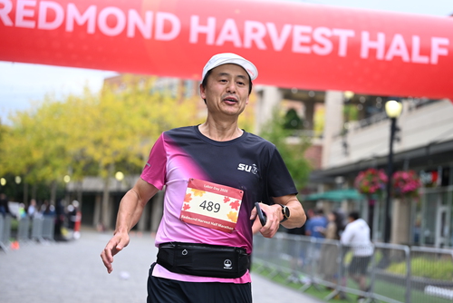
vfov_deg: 17.7
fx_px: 969
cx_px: 243
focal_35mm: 77
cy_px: 158
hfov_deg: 26.3
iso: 640
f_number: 2.8
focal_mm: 70
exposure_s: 1/2000
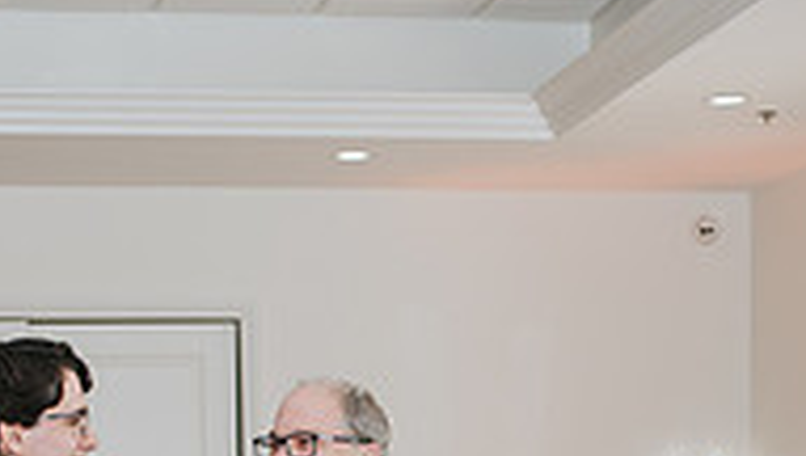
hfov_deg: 19.2
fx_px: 2375
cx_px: 232
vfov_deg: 10.4
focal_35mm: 111
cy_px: 781
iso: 280
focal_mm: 35
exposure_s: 1/200
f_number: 3.2
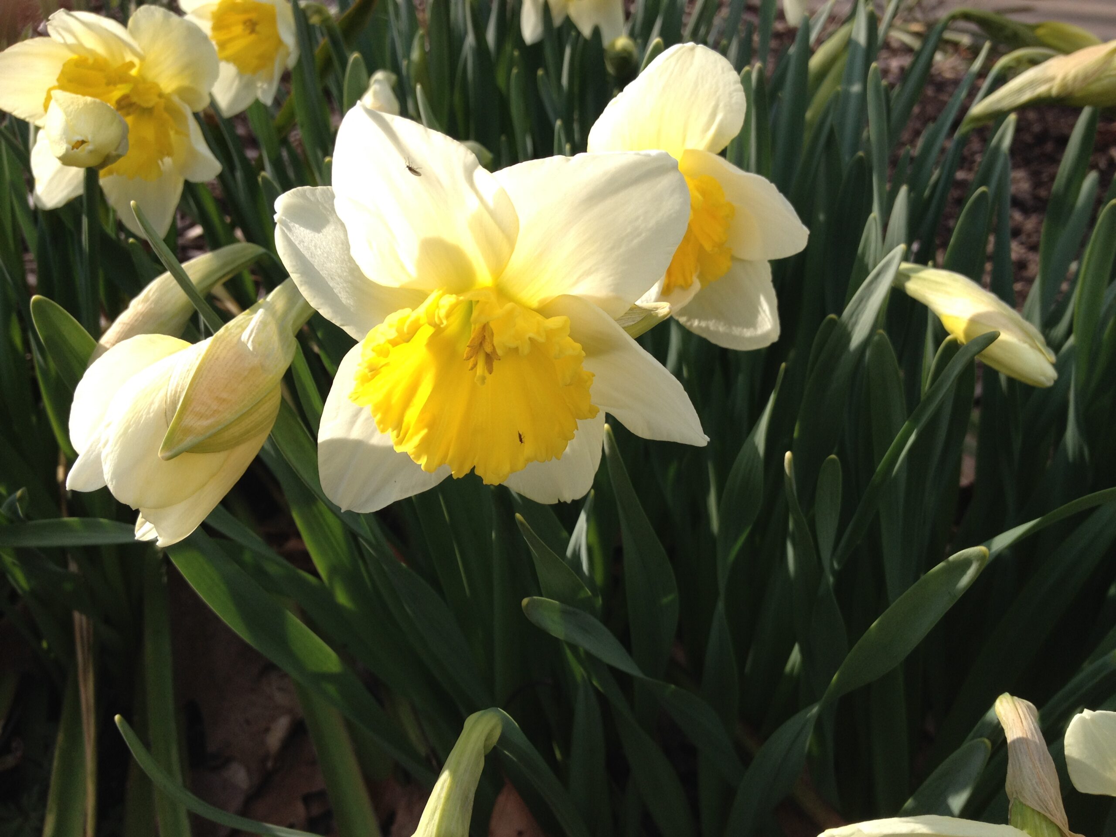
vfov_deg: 40.7
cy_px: 418
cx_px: 558
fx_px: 1128
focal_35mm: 35
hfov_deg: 52.6
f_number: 2.4
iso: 50
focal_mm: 4.28
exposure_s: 1/690
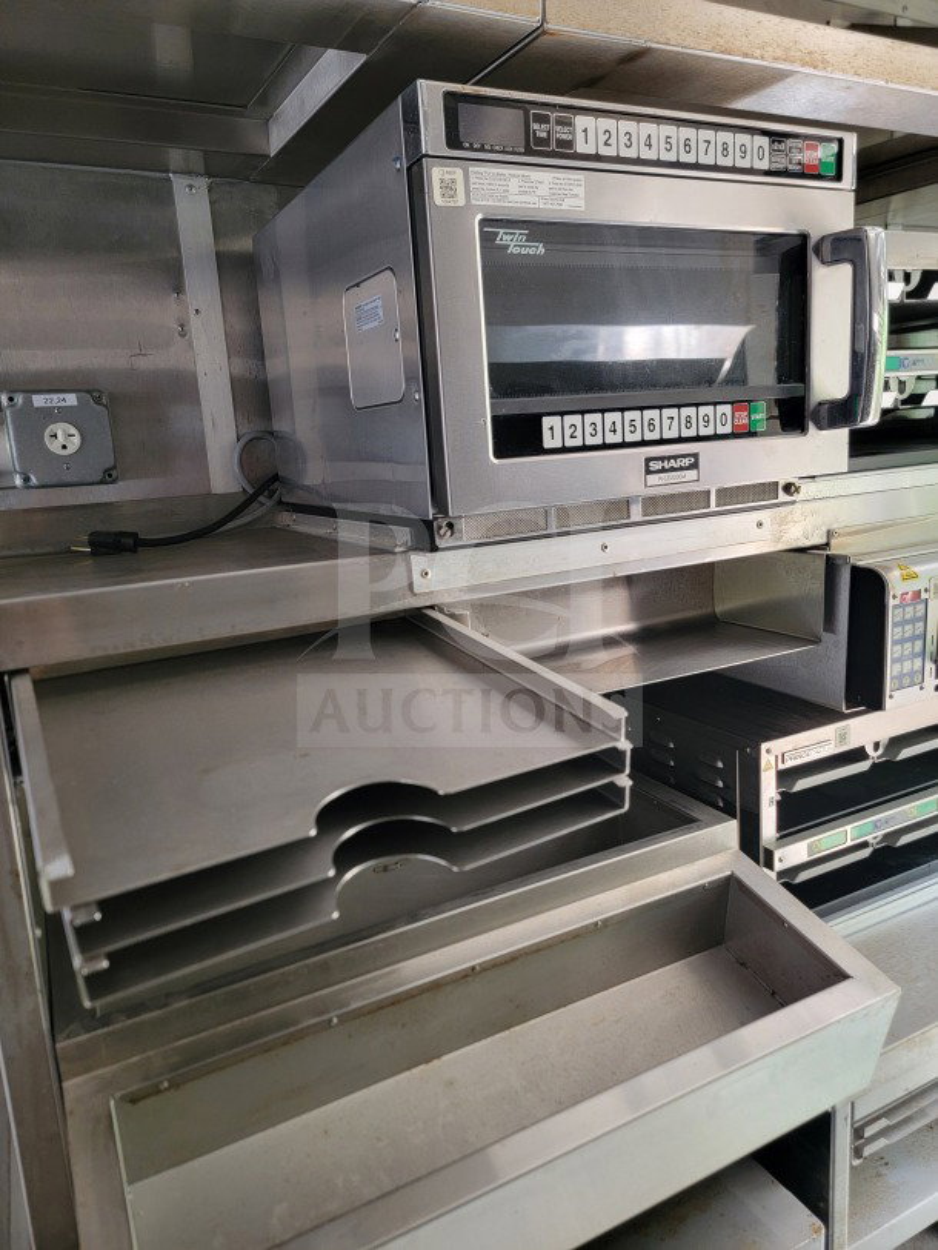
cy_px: 625
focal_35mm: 24
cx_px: 469
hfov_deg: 56.8
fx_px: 867
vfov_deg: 71.6
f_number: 1.8
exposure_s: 1/40
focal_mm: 6.7
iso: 200
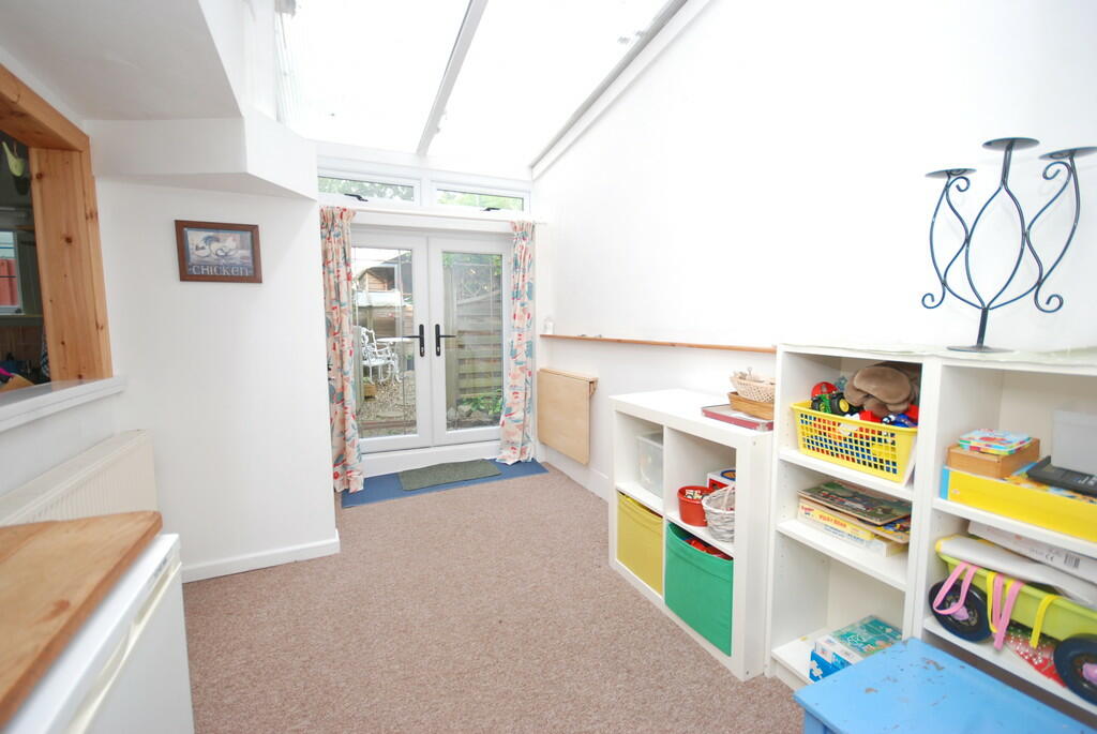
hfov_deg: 100.3
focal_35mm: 15
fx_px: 458
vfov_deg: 77.5
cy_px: 367
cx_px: 548
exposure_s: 1/60
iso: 160
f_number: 4
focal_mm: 10
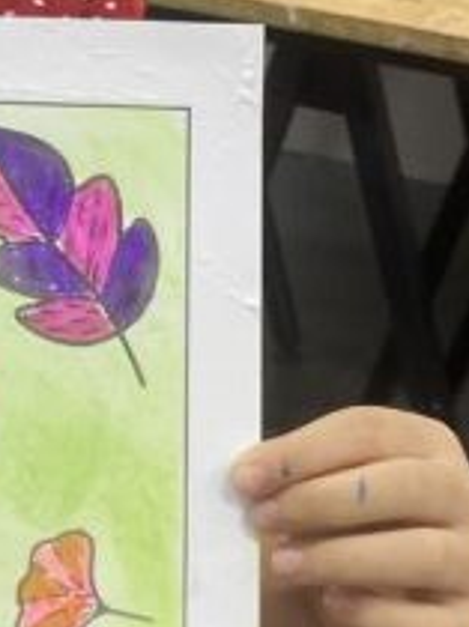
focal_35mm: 124
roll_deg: -0.4
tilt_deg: -13.5
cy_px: -48
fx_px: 2245
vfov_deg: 15.5
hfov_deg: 11.4
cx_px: -251
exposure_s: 1/100
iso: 64
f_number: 1.8
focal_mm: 4.25
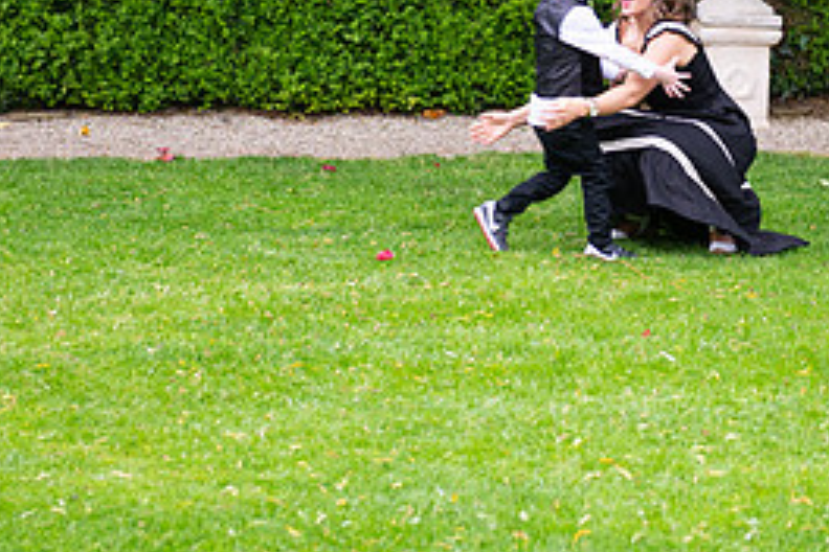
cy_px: -17
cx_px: 647
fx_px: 3546
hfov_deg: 13.3
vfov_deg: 8.9
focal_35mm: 154
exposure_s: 1/200
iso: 200
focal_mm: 70
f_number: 3.5
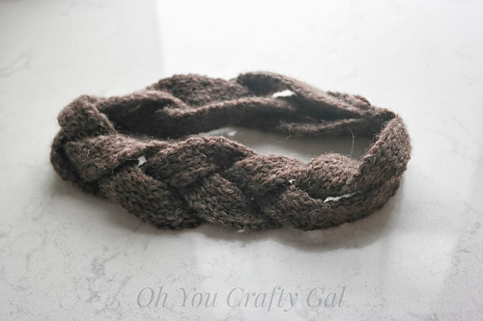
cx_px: 242
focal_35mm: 43
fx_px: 577
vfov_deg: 31.2
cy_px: 160
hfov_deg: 45.4
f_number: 4
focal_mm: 28
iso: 400
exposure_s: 1/50
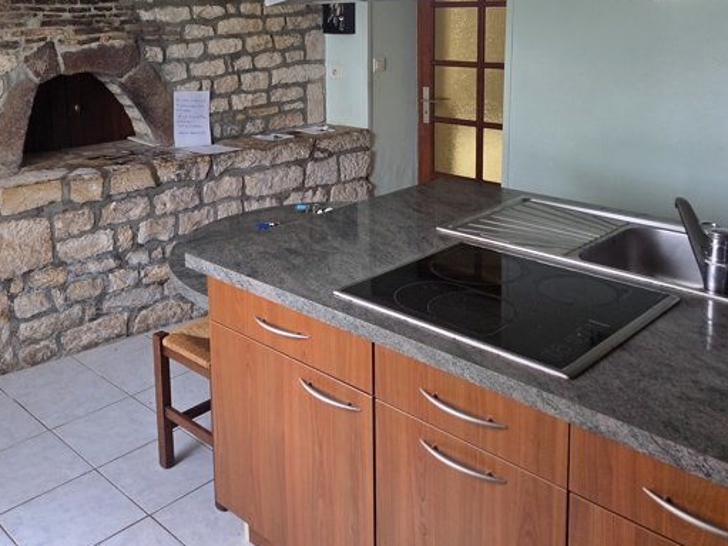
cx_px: 313
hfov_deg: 51.2
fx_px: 757
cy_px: 121
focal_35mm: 36
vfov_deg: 38.4
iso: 100
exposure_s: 1/180
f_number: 1.8
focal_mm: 5.4
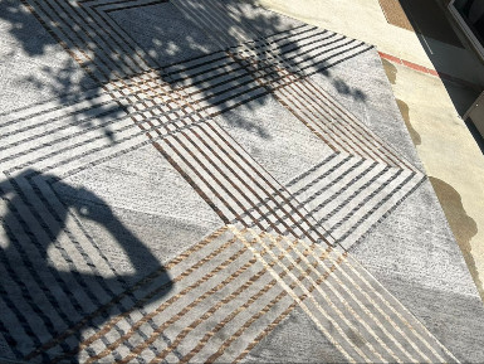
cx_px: 242
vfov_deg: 25.7
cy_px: 182
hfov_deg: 33.8
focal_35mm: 57
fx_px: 797
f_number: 2.8
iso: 20
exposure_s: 1/23
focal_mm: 6.6
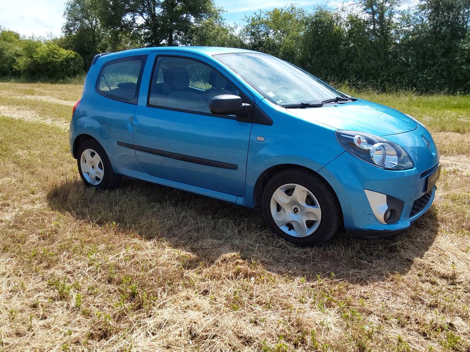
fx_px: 380
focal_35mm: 28
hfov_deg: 63.4
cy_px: 176
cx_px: 235
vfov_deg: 49.7
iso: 50
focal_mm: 2.91
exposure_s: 1/1530
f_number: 1.9
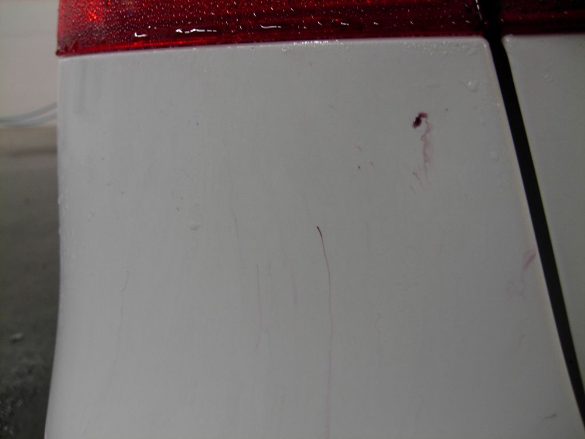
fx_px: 608
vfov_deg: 39.7
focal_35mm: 36
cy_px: 220
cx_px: 292
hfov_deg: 51.4
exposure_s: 1/10.3
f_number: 2.7
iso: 50
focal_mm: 7.5
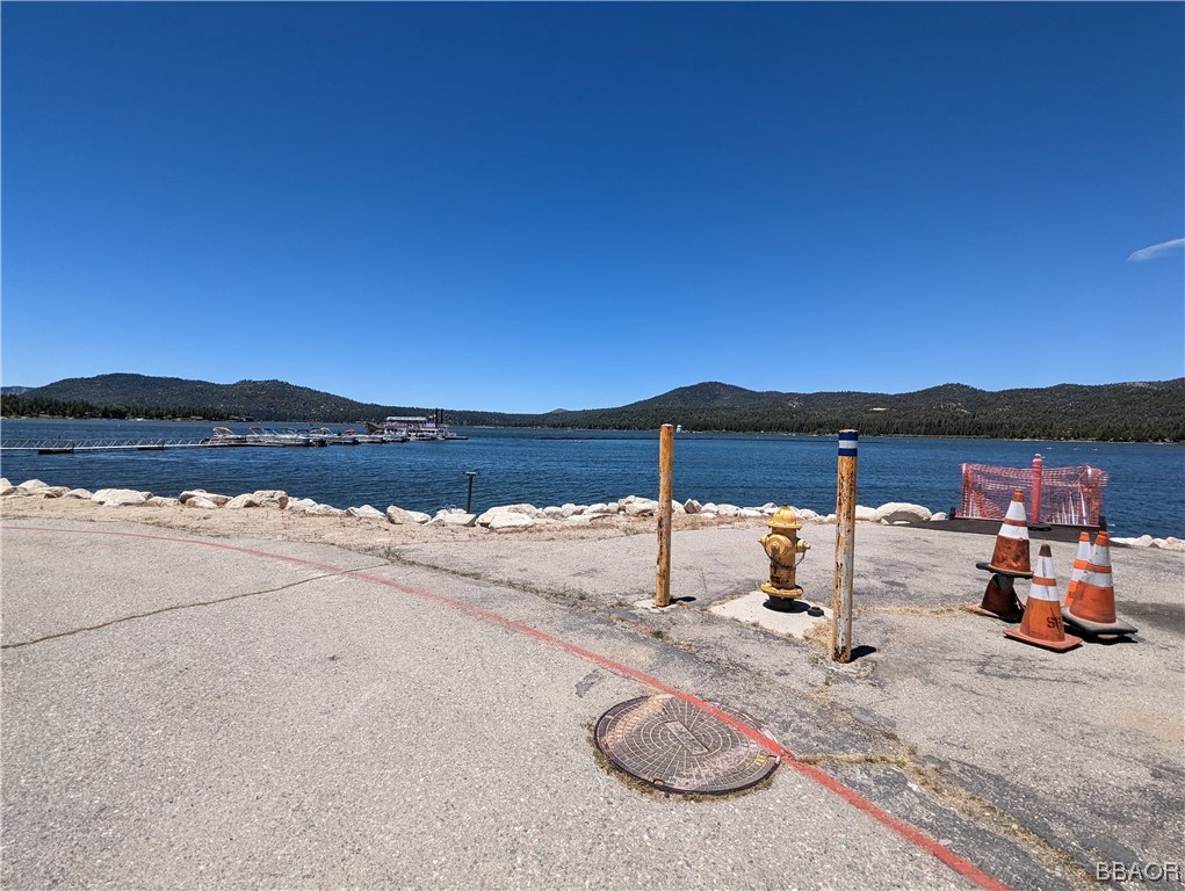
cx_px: 592
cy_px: 446
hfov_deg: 94.4
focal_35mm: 16
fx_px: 548
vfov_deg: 78.2
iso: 49
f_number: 2.2
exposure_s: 1/1832
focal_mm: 2.35
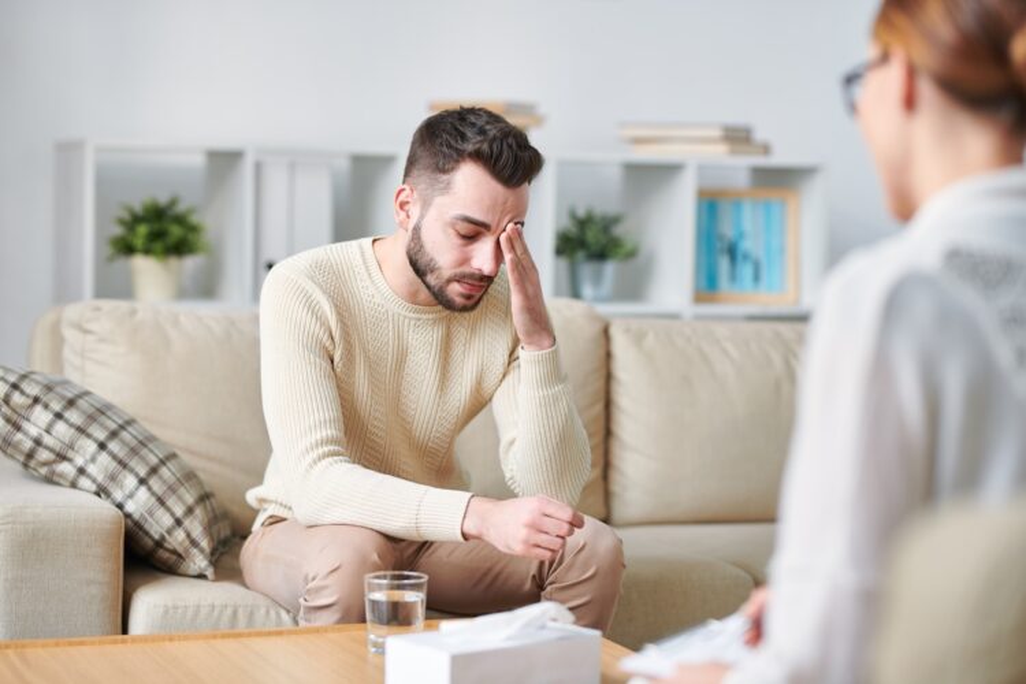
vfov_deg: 16.1
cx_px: 513
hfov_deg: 23.9
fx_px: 2422
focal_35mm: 85
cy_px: 342
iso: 400
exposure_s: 1/200
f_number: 2
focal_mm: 85
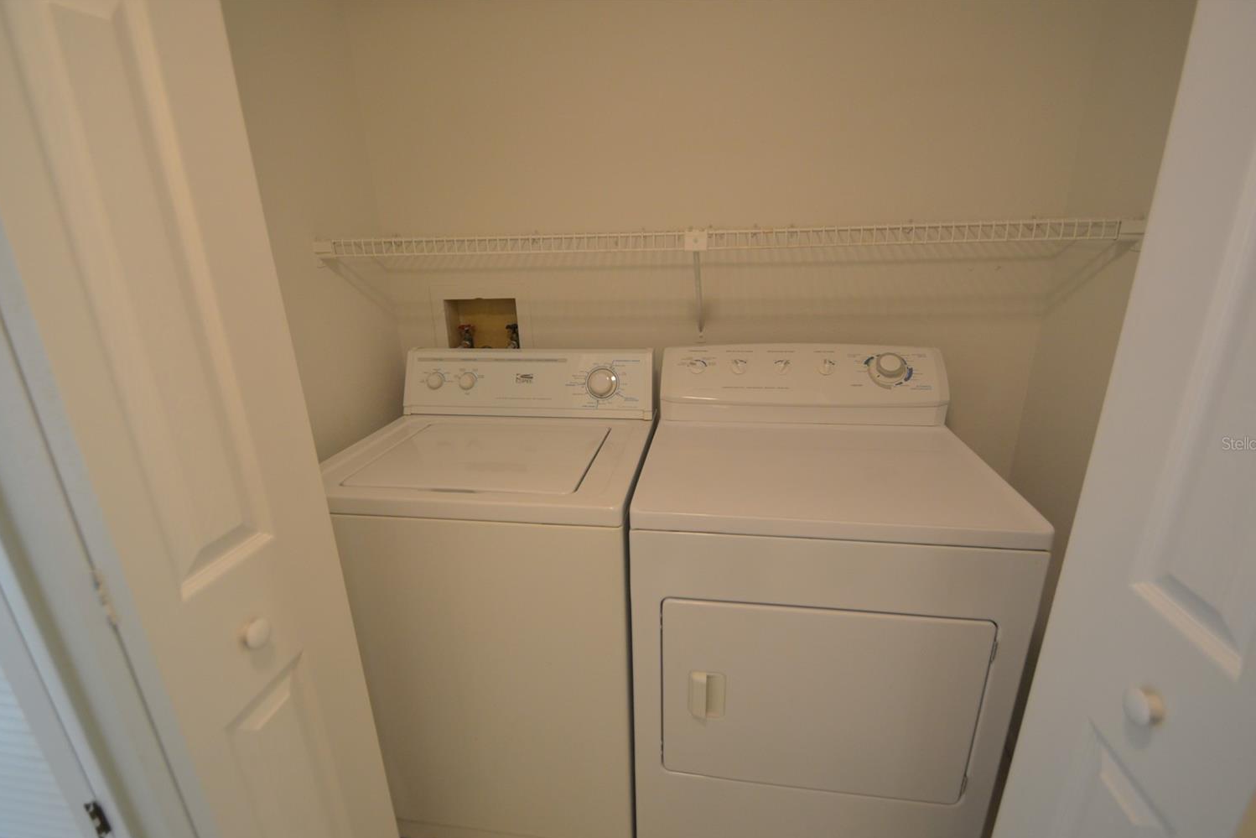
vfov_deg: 73.7
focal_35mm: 16
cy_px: 443
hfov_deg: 96.7
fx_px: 558
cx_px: 625
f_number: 3.5
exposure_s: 1/60
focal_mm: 10
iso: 560
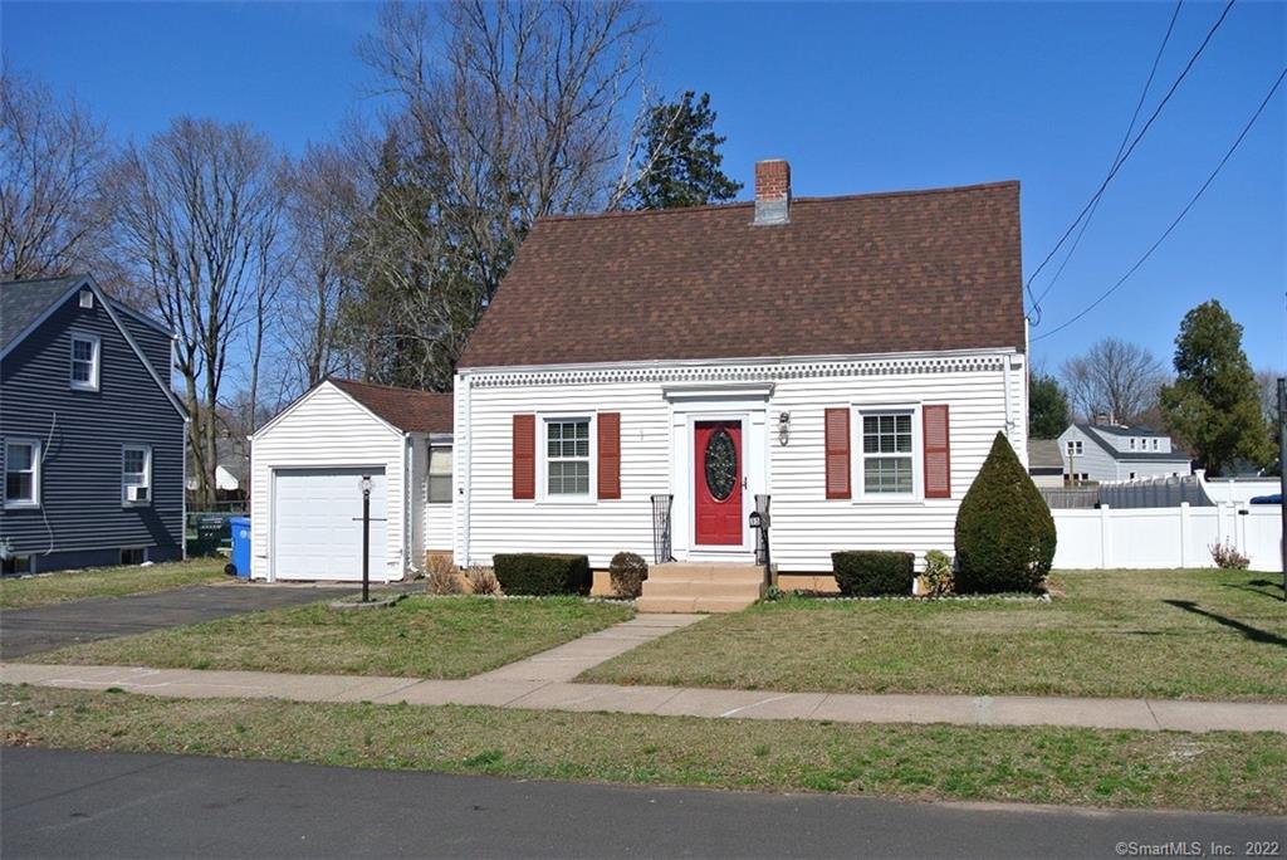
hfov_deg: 58.7
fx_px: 1145
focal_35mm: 32
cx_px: 644
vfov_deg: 41.2
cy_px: 430
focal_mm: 12.2
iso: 100
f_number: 5
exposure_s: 1/800
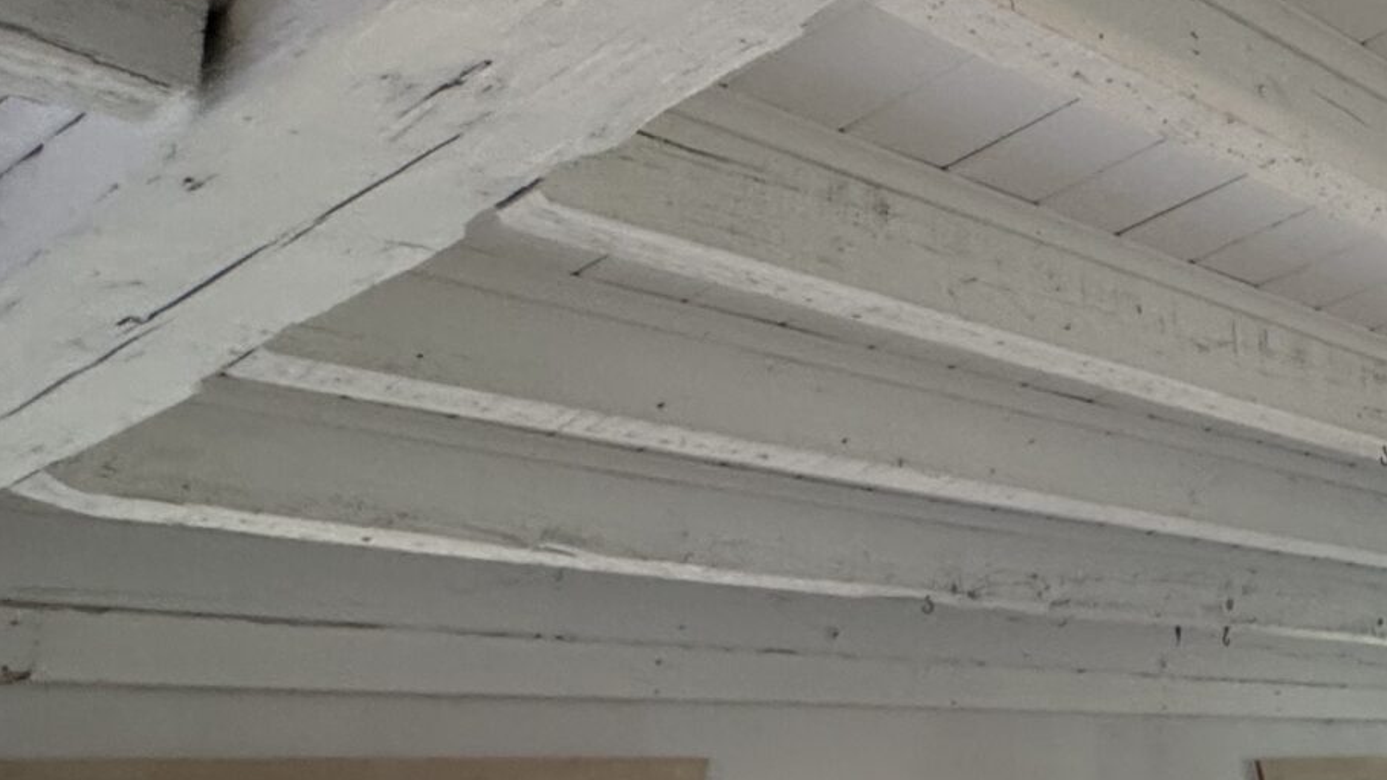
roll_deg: +14.0
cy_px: 307
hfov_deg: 35.3
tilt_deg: +23.3
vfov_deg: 27.7
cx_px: 1731
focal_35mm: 43
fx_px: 1582
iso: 250
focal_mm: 2.22
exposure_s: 1/60
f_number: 2.2
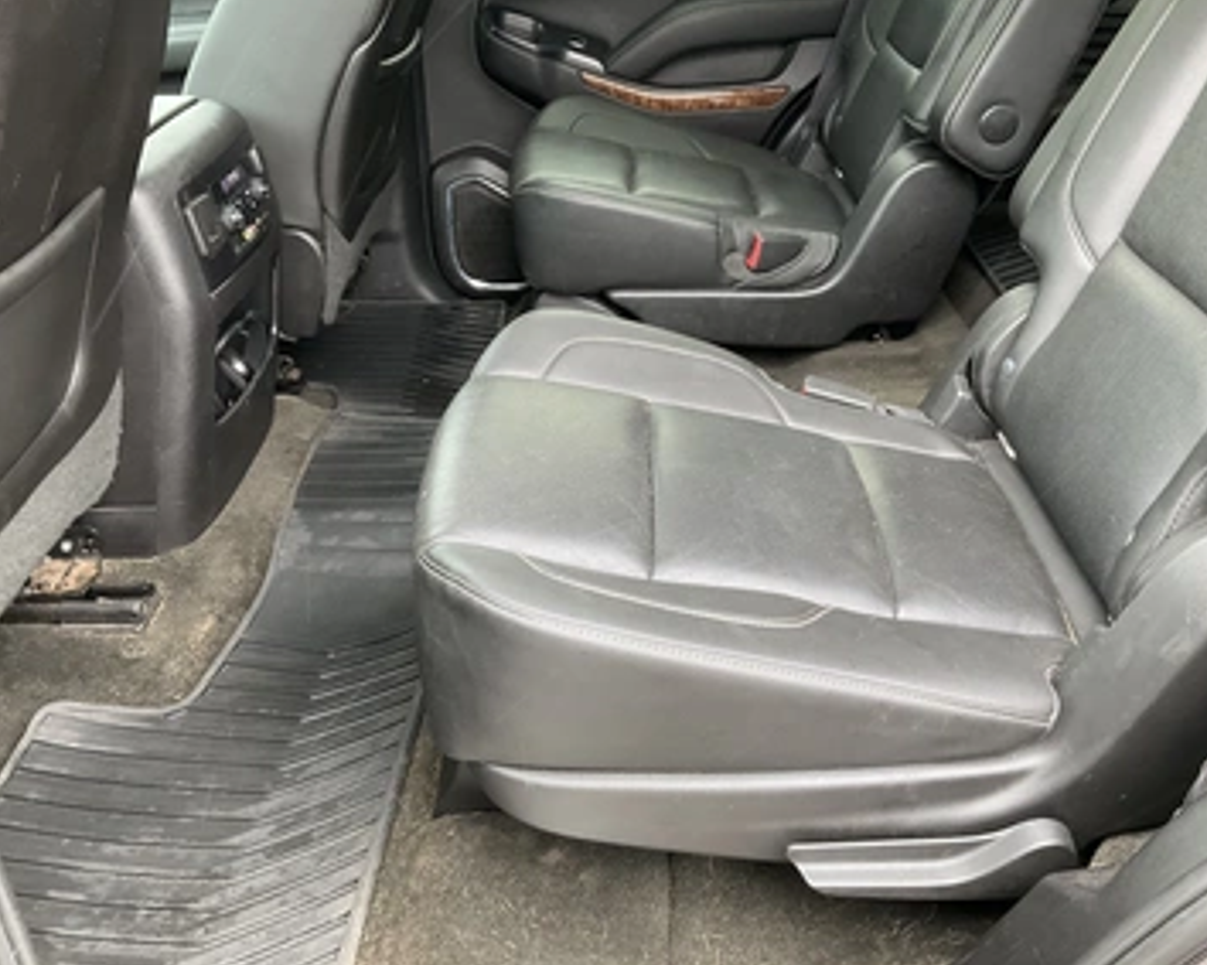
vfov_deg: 45.8
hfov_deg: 55.7
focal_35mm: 32
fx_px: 1143
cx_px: 597
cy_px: 471
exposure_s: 1/60
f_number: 1.8
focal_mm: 3
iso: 125
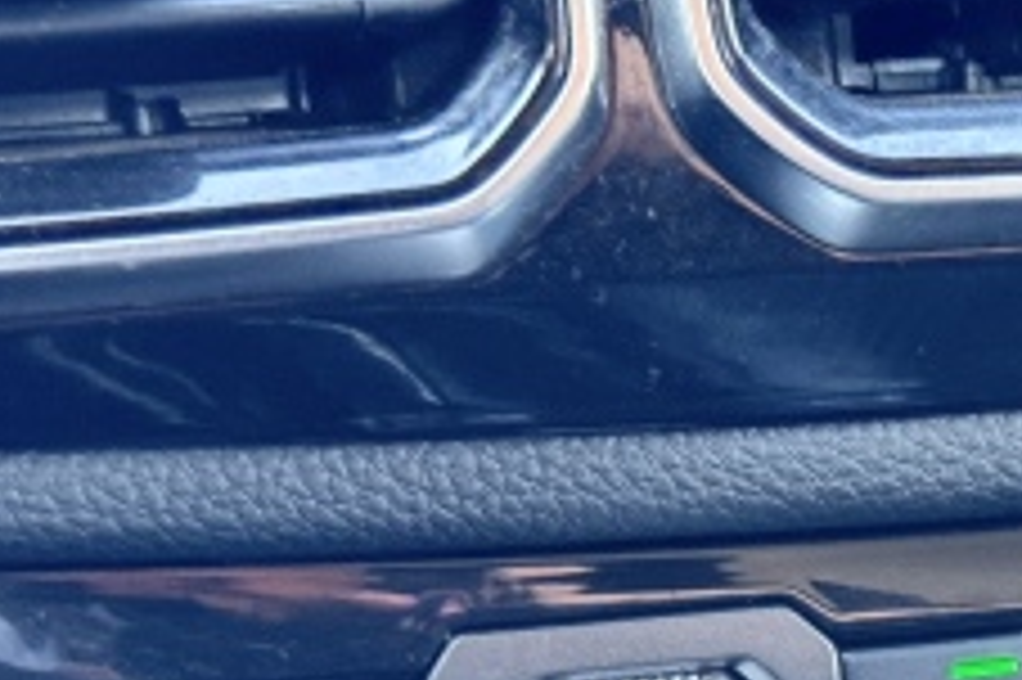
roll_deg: +0.1
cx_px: 1324
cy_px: 806
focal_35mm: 132
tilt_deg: -22.4
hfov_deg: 14.9
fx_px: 3745
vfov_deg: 10.2
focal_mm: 6.76
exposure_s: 1/40
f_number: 1.78
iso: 400
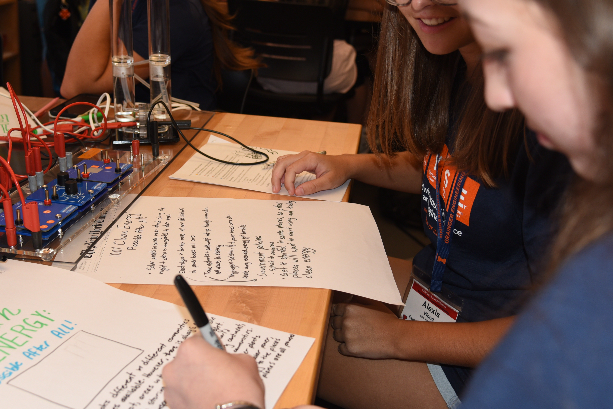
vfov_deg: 28.6
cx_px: 235
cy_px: 177
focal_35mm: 47
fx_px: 801
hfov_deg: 41.6
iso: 250
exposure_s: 1/60
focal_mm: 34
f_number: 4.5
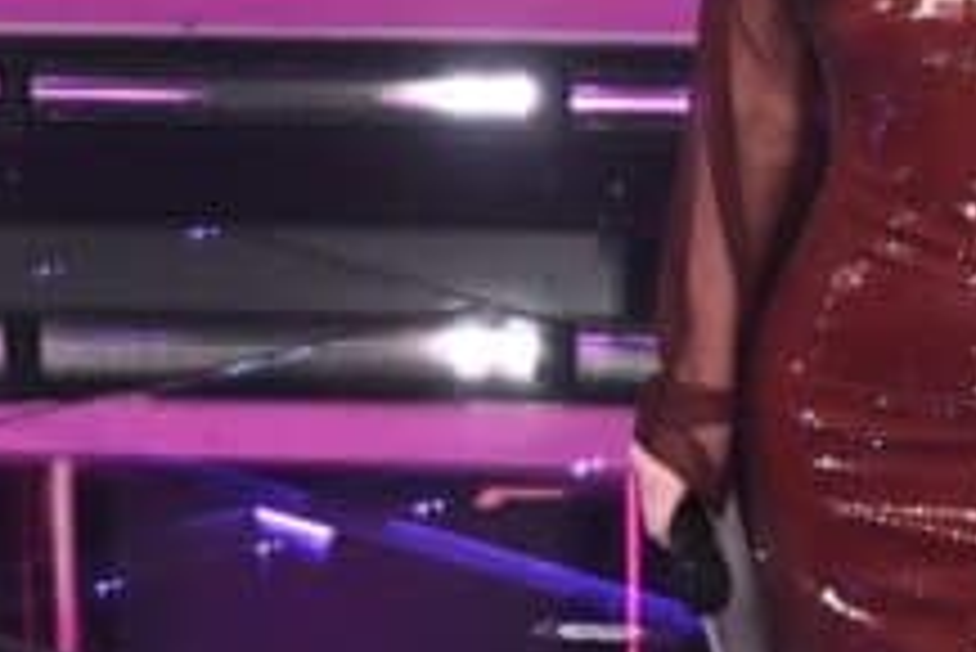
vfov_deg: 1.5
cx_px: 2181
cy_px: 333
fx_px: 24958
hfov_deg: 2.2
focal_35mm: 920
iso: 4000
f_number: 4
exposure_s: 1/400
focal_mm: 130
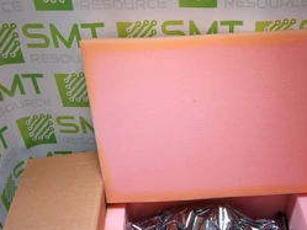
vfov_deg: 31.6
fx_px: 399
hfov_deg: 41.5
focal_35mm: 45
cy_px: 175
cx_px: 203
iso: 40
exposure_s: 1/120
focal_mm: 2.91
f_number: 1.9
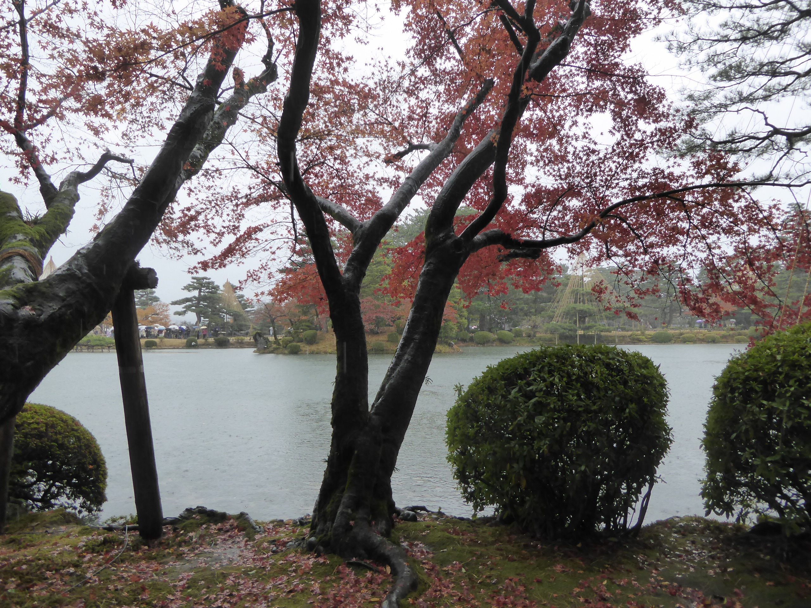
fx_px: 586
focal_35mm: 25
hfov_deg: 69.4
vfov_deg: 54.9
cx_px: 406
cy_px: 304
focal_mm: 4.3
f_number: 3.3
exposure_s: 1/125
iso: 200
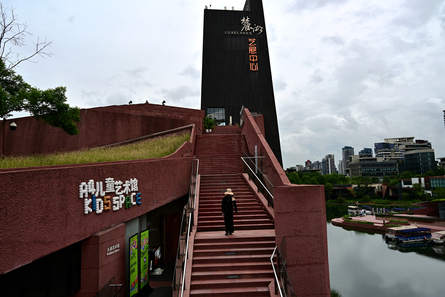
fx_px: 297
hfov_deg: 73.7
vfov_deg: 53.1
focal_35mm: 24
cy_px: 148
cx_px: 222
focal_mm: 24
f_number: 8
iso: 200
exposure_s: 1/80
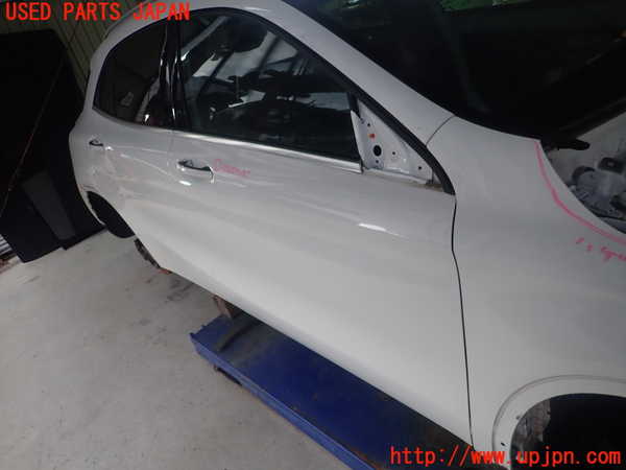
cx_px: 313
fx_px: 452
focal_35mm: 25
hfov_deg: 69.4
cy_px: 235
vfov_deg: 54.9
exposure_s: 1/60
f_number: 2
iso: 160
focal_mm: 4.5
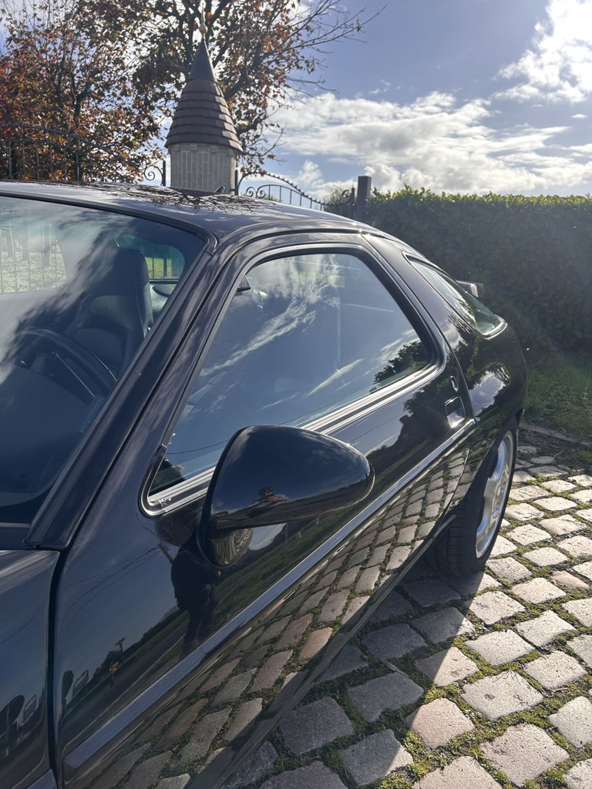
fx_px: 593
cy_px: 394
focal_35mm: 26
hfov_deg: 53.1
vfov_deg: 67.3
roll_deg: -2.1
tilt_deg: -13.4
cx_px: 296
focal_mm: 5.7
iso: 50
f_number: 1.5
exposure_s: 1/3460
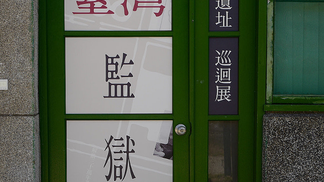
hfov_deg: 33.1
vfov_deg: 19.1
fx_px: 541
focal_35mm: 63
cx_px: 114
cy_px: 103
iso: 100
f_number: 2.8
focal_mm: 28
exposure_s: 1/1000
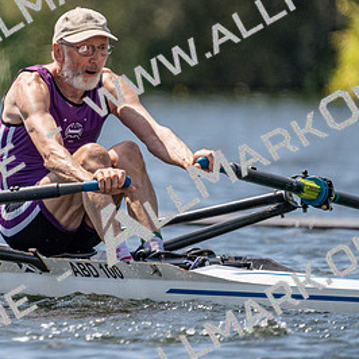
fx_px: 13048
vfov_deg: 1.6
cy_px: 140
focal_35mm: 1112
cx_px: -15
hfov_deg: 1.6
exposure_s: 1/2000
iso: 320
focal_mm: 600
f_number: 6.3
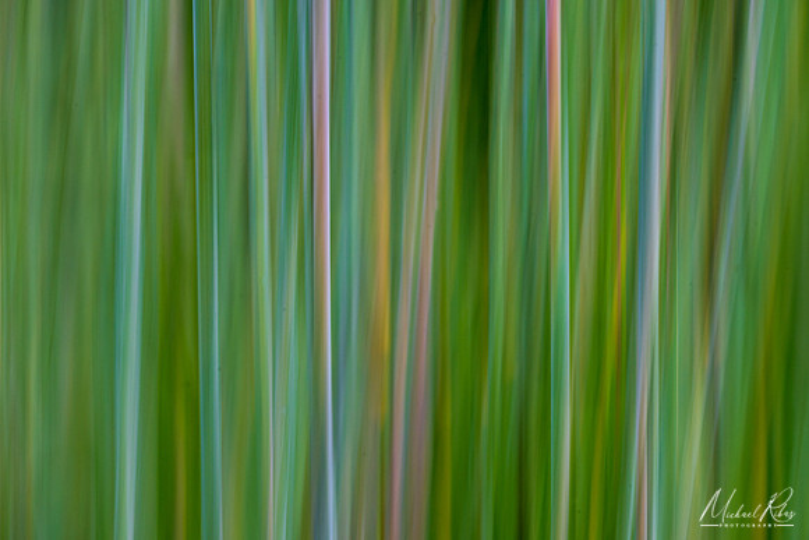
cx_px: 404
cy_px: 270
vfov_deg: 5.2
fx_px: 5900
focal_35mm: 262
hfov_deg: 7.8
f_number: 22
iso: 100
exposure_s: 1/2
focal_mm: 175
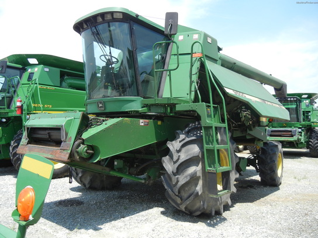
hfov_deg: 60.0
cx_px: 159
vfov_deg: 46.8
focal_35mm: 30
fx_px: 276
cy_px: 119
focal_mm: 5.4
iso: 160
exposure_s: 1/782
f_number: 3.5
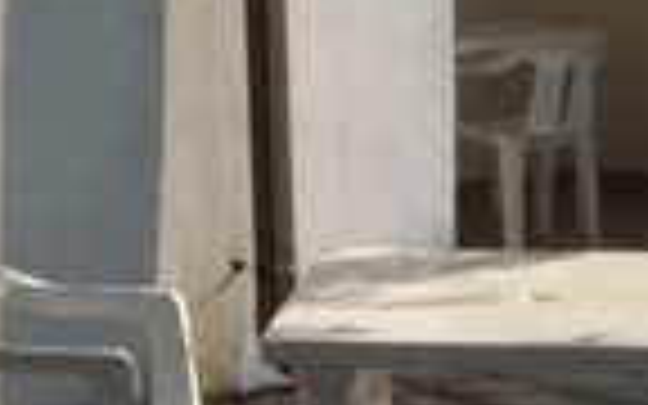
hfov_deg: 14.3
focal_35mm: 145
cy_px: -43
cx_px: 76
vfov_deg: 9.0
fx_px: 2561
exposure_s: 1/228
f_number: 5.6
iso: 64
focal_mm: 5.7
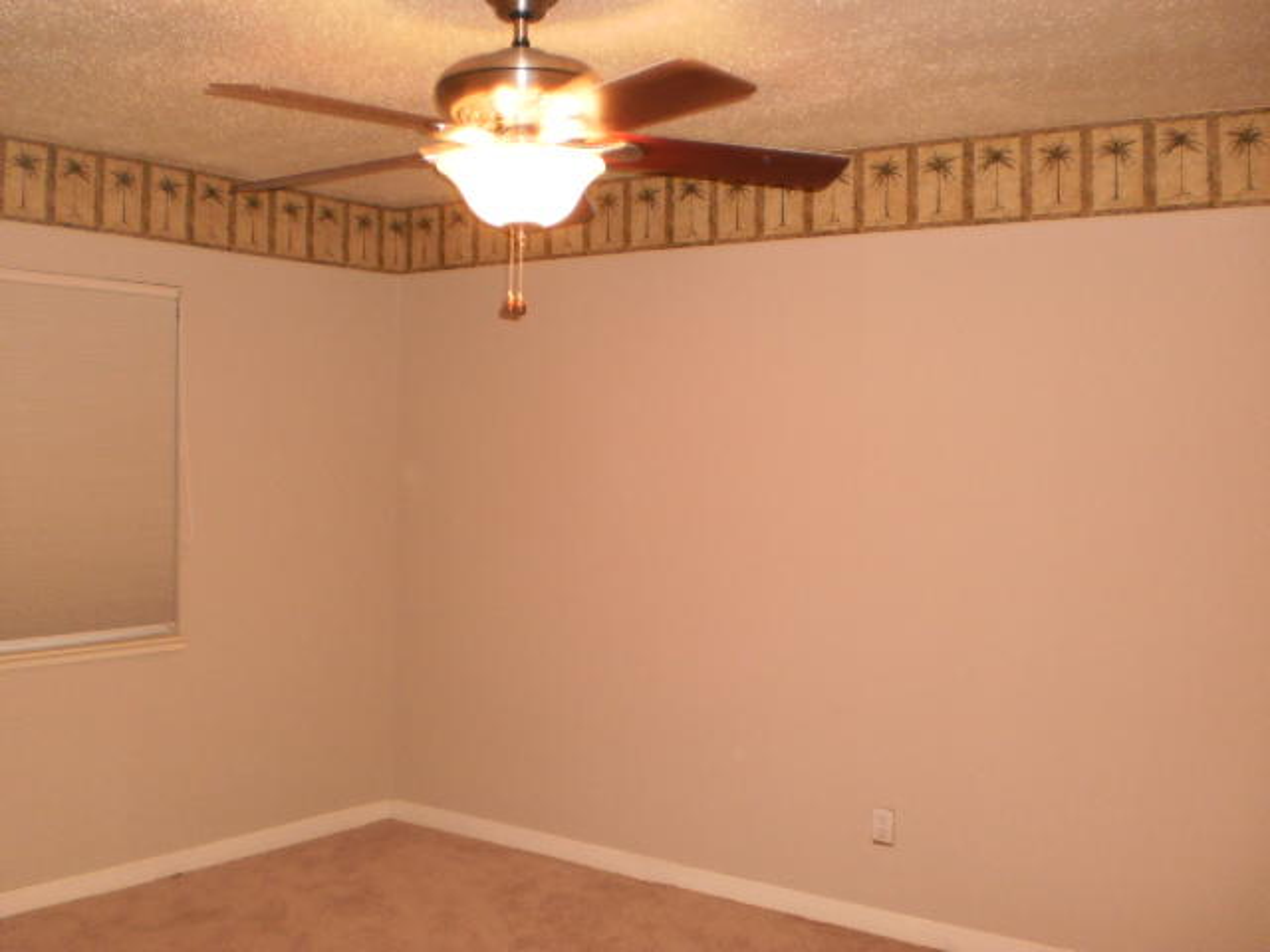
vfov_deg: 39.7
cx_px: 635
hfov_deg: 51.4
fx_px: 1321
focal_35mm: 36
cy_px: 476
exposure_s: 1/30
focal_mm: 6.3
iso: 250
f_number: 3.1
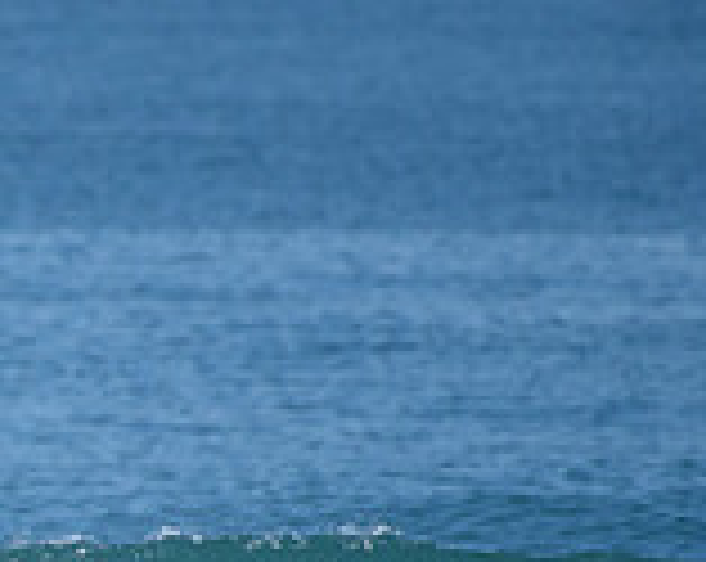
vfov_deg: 0.9
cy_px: 834
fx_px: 36248
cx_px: -495
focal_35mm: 1738
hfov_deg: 1.1
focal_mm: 500
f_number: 5.6
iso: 280
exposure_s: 1/2000
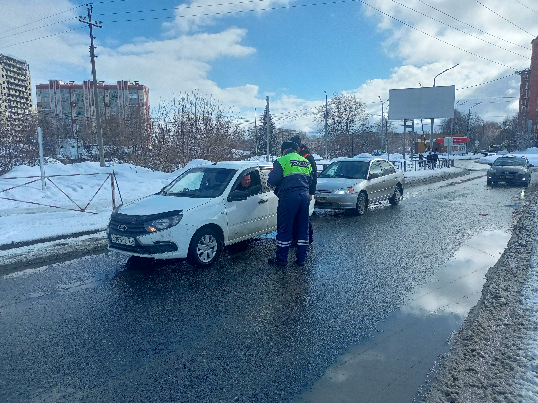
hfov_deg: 63.4
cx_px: 269
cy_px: 202
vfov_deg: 49.7
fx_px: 435
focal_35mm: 28
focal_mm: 4.69
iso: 115
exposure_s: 1/3984
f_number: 1.8
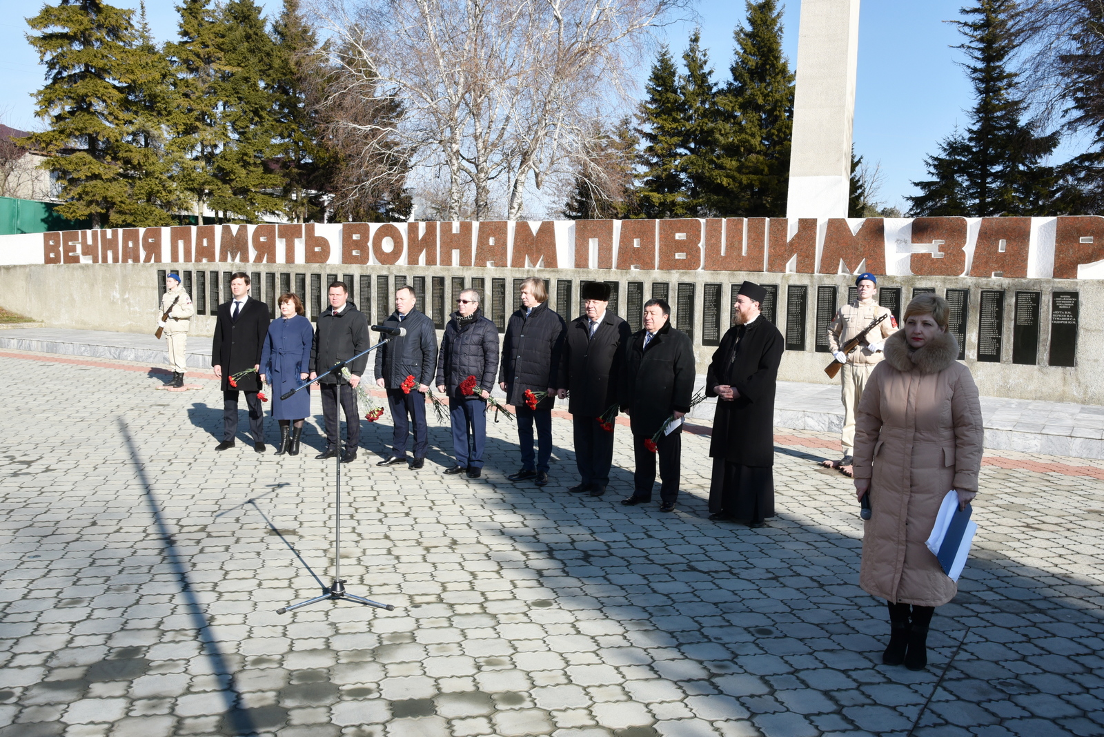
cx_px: 552
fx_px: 951
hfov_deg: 60.3
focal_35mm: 31
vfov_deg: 42.4
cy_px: 368
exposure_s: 1/800
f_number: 14
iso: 1000
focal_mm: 31
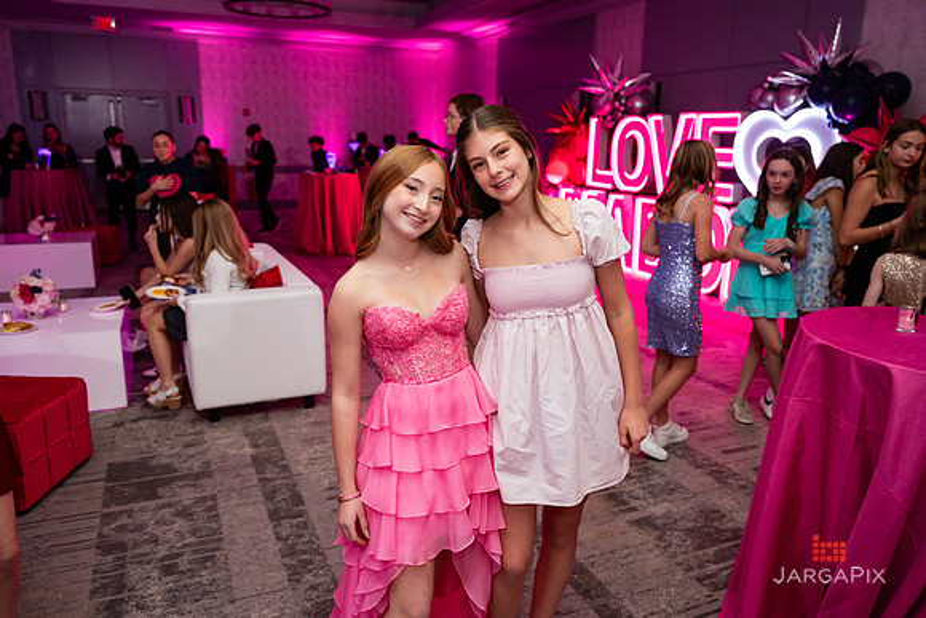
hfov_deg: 67.0
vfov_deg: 47.6
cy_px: 309
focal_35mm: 27
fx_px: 700
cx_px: 463
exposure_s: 1/125
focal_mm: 26.5
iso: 1250
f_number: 3.2
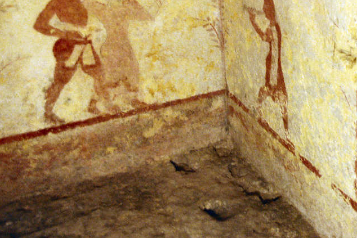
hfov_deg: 37.4
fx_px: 516
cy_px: 54
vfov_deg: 25.6
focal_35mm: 52
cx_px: 262
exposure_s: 1/15
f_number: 4
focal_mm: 22
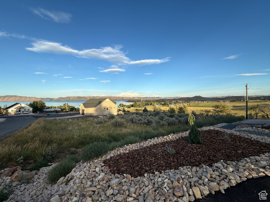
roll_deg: +0.3
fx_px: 109
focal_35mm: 14
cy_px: 101
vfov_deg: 85.7
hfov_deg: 102.1
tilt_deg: -1.1
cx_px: 135
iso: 50
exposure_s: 1/1033
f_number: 2.2
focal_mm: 2.22
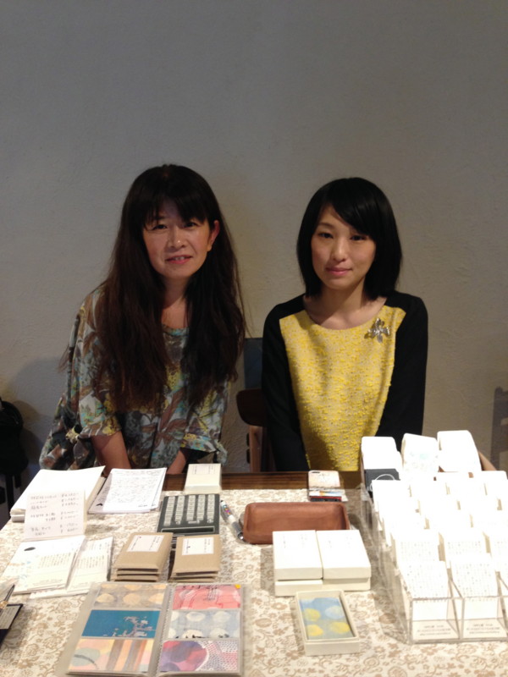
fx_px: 646
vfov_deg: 55.4
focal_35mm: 33
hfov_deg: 42.9
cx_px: 254
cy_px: 338
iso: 160
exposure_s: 1/20
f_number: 2.4
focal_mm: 4.12
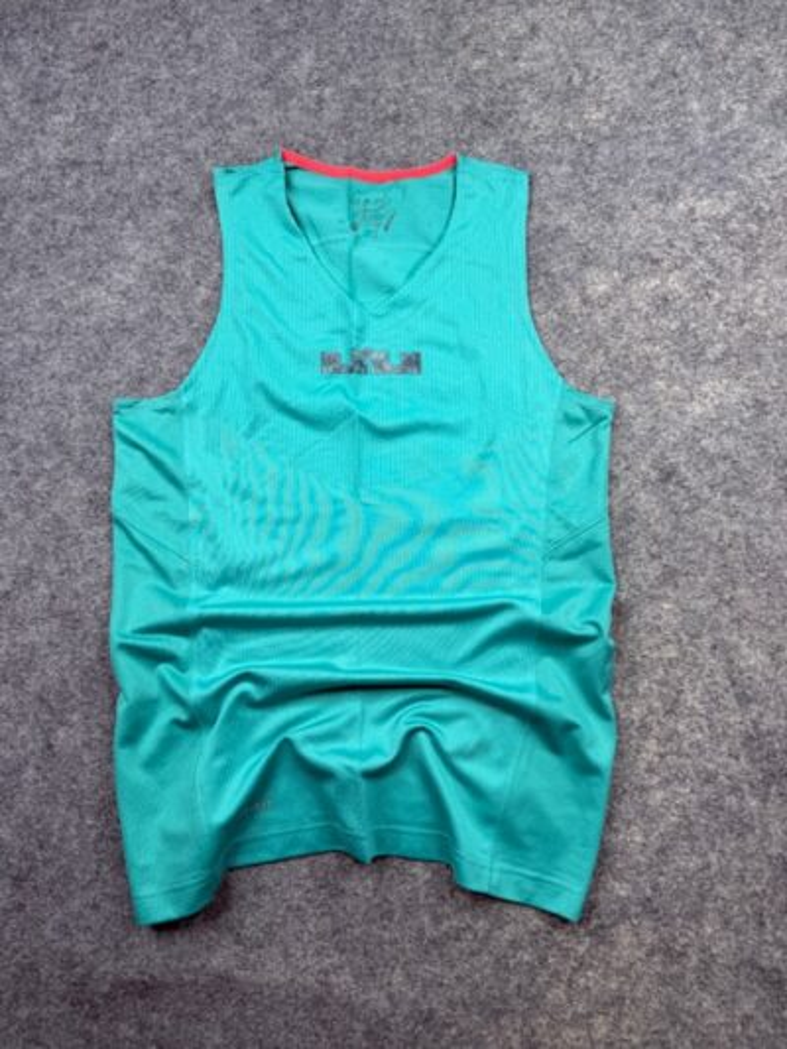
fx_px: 727
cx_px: 394
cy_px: 524
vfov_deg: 71.6
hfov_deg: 56.8
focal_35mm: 24
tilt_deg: -53.2
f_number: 1.78
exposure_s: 1/203
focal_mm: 6.76
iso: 64
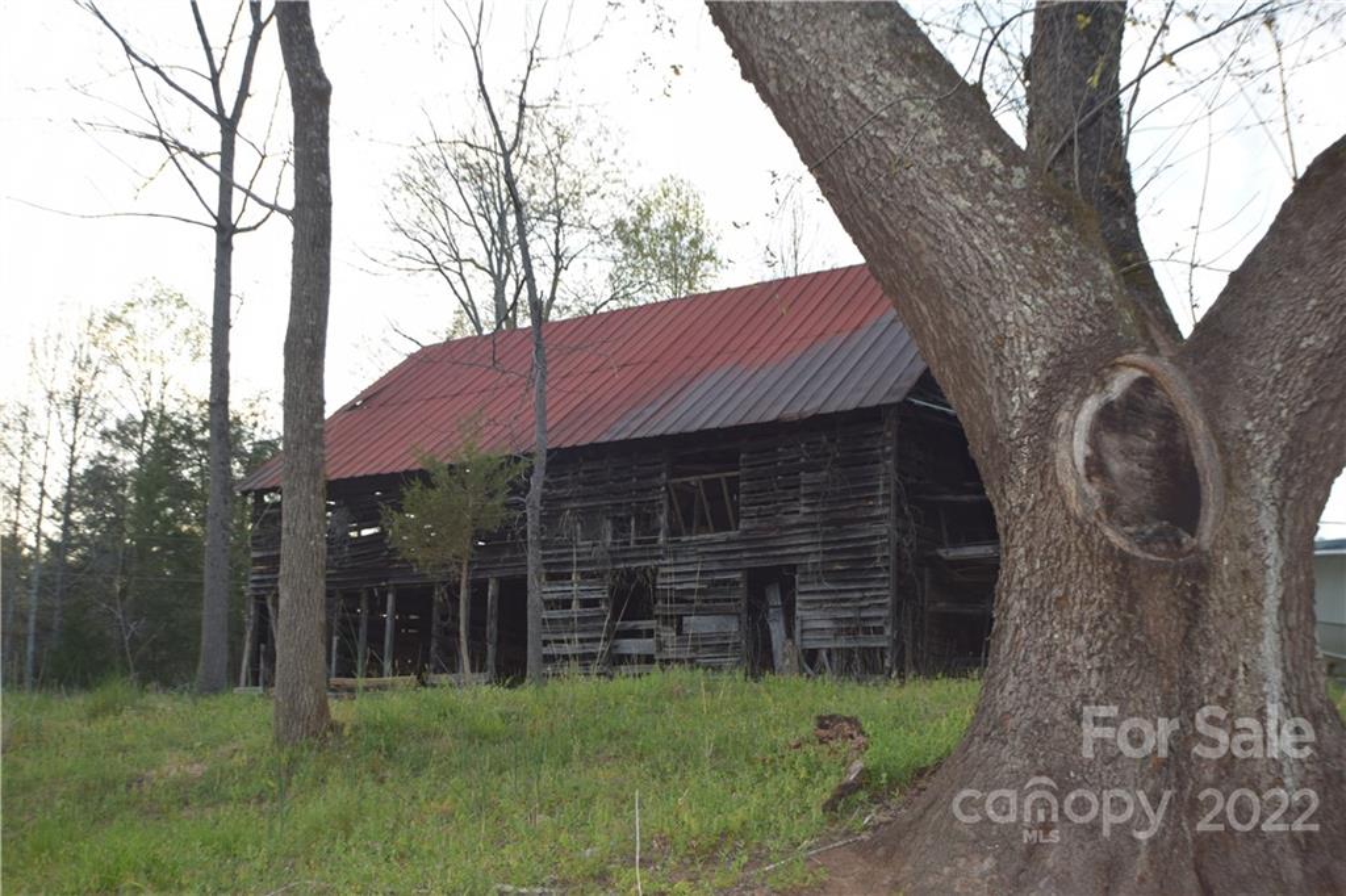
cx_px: 673
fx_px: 1962
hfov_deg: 37.9
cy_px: 448
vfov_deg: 25.7
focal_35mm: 52
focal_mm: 35
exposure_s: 1/125
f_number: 4.5
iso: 400
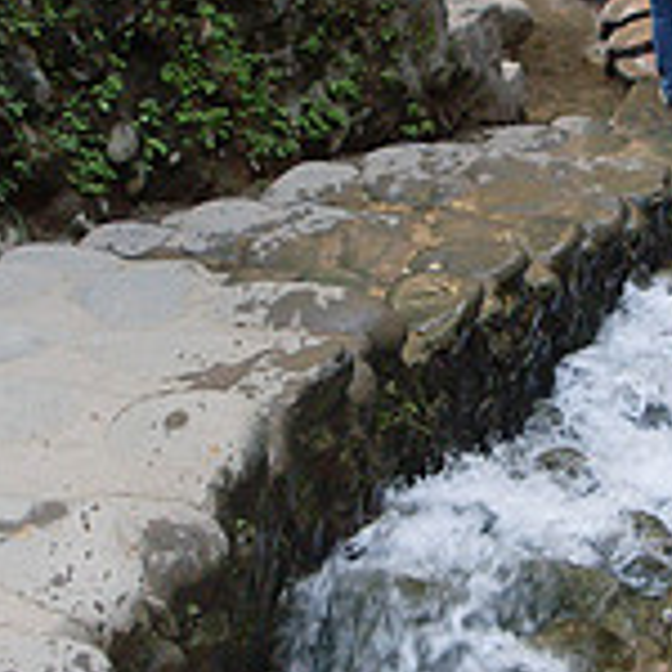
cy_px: 515
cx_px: 493
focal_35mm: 101
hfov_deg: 17.1
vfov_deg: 17.1
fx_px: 2218
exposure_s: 1/45
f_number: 3
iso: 120
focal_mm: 6.3
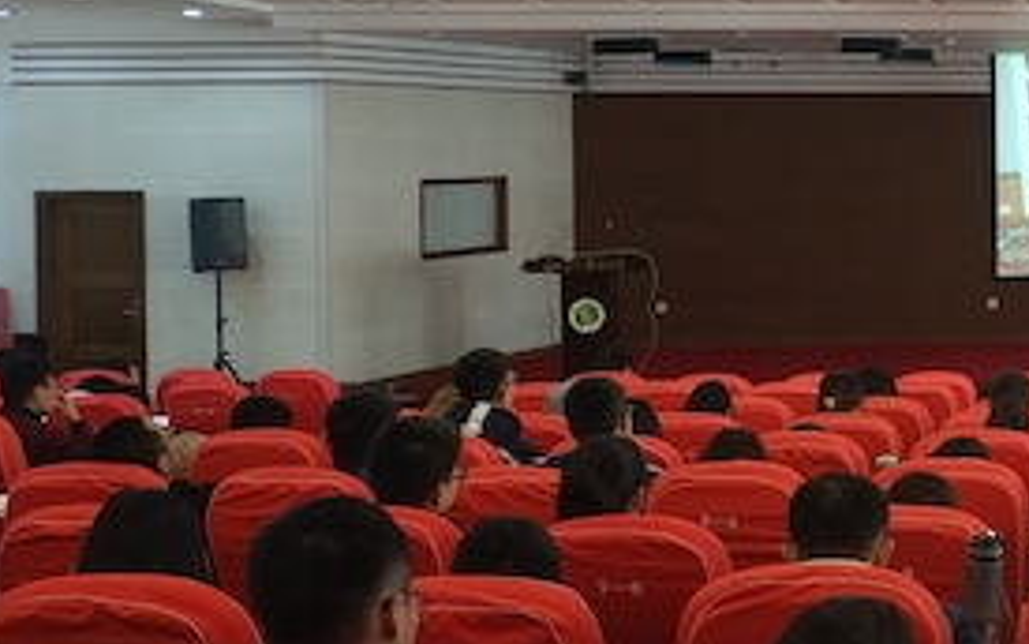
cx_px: 1171
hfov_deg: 24.2
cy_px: 198
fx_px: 2216
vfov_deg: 16.5
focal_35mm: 79
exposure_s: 1/20
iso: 388
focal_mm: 4.5
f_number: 2
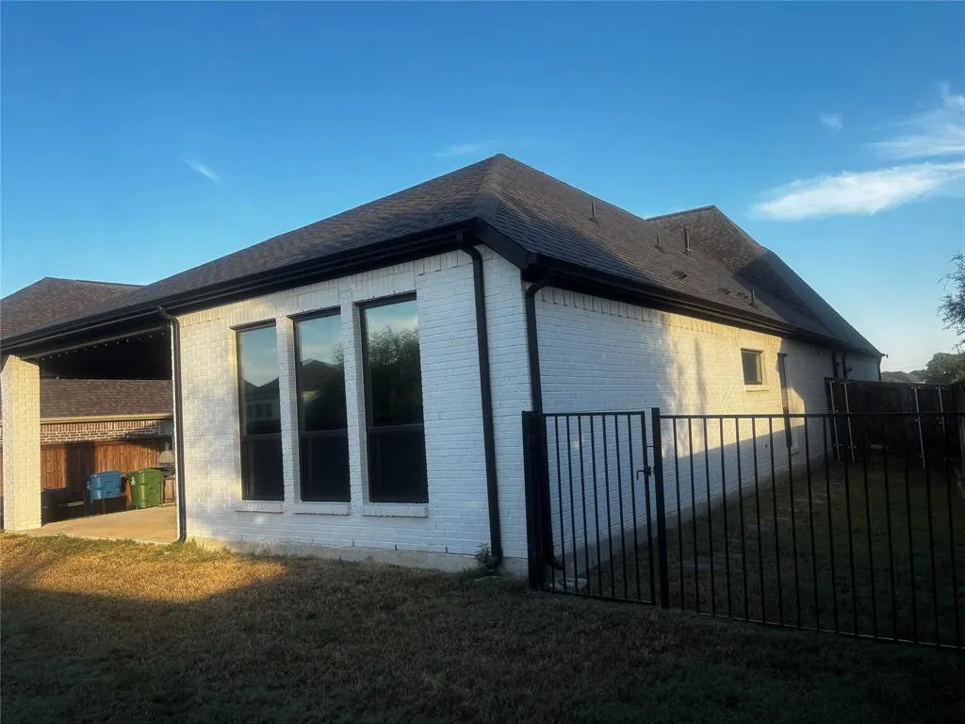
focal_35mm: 26
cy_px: 362
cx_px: 482
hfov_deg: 67.3
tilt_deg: +3.8
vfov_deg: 53.1
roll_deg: +3.4
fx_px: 725
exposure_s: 1/935
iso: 50
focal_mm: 5.96
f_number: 1.6
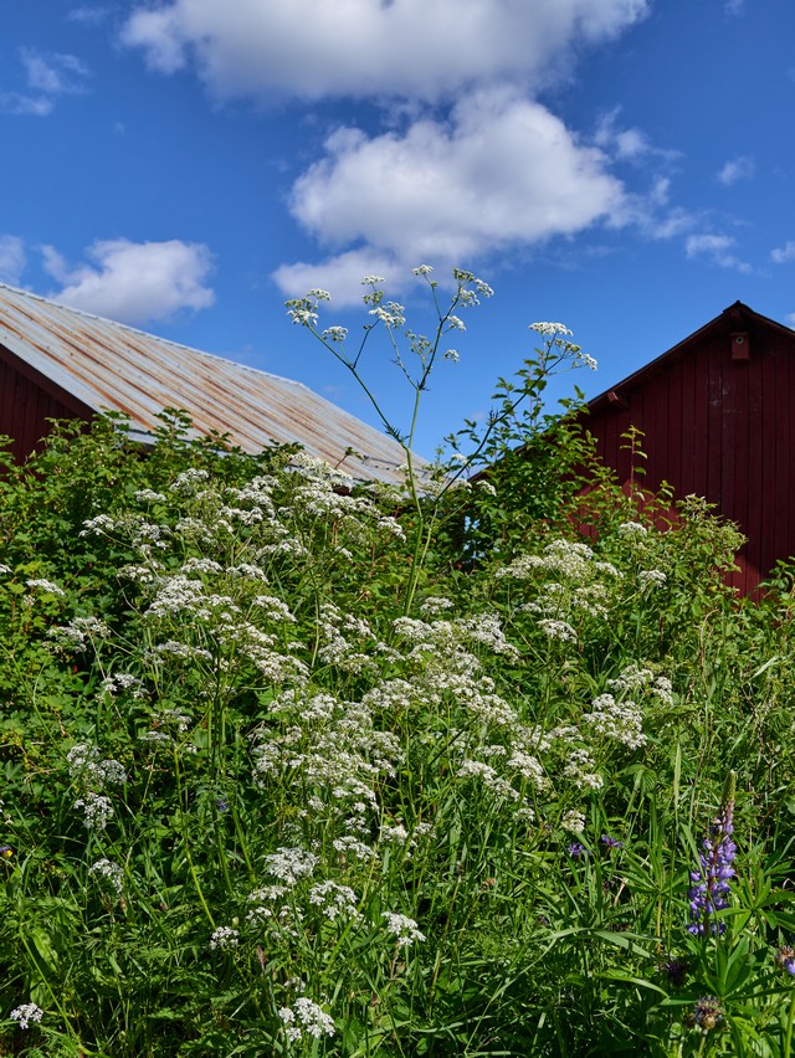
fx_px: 918
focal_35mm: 30
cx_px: 398
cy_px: 529
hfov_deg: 46.8
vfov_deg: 59.9
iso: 100
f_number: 4
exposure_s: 1/2000
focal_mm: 13.3
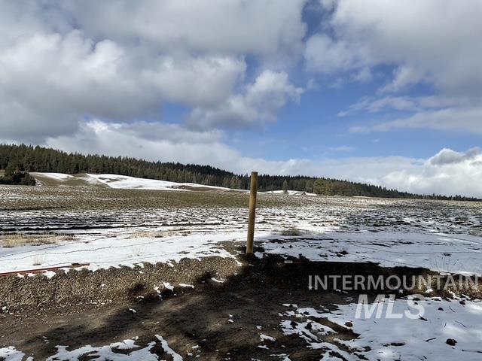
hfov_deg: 61.7
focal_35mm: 29
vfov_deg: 48.2
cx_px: 241
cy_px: 180
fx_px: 404
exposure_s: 1/4065
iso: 16
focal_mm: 3
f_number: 1.8
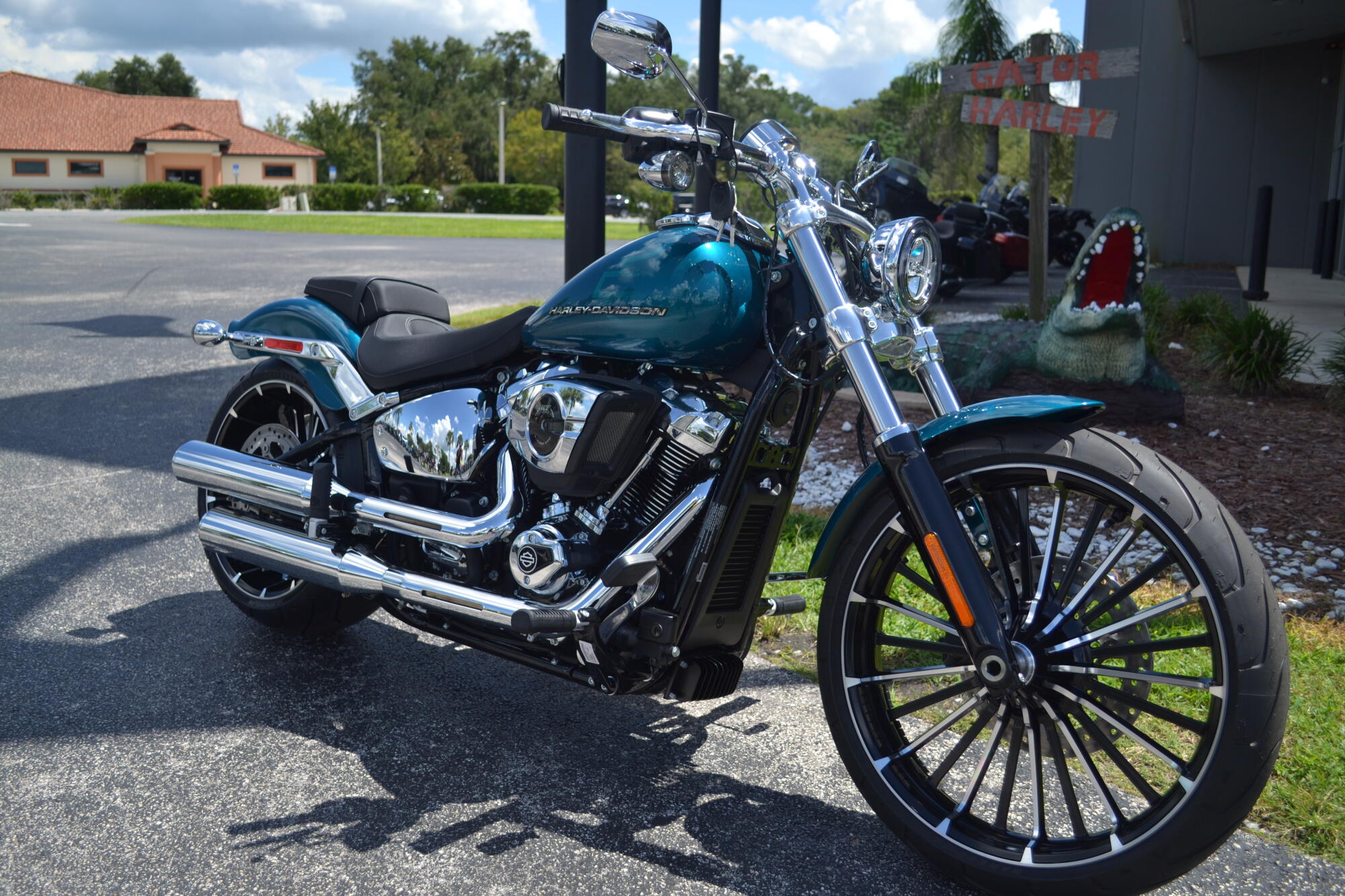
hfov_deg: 57.2
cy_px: 448
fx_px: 1233
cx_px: 672
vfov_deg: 40.0
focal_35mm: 33
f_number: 4
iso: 100
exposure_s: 1/640
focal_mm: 22
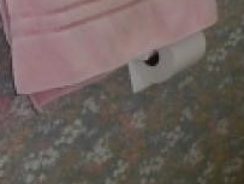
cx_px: 350
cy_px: -44
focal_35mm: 121
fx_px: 854
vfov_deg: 12.0
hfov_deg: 15.2
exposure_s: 1/30
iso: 200
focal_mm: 4.2
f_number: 3
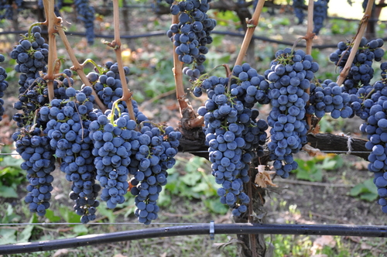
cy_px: 128
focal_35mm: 48
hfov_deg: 41.2
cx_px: 194
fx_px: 515
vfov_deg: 28.0
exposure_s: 1/100
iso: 400
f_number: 5
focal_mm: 32
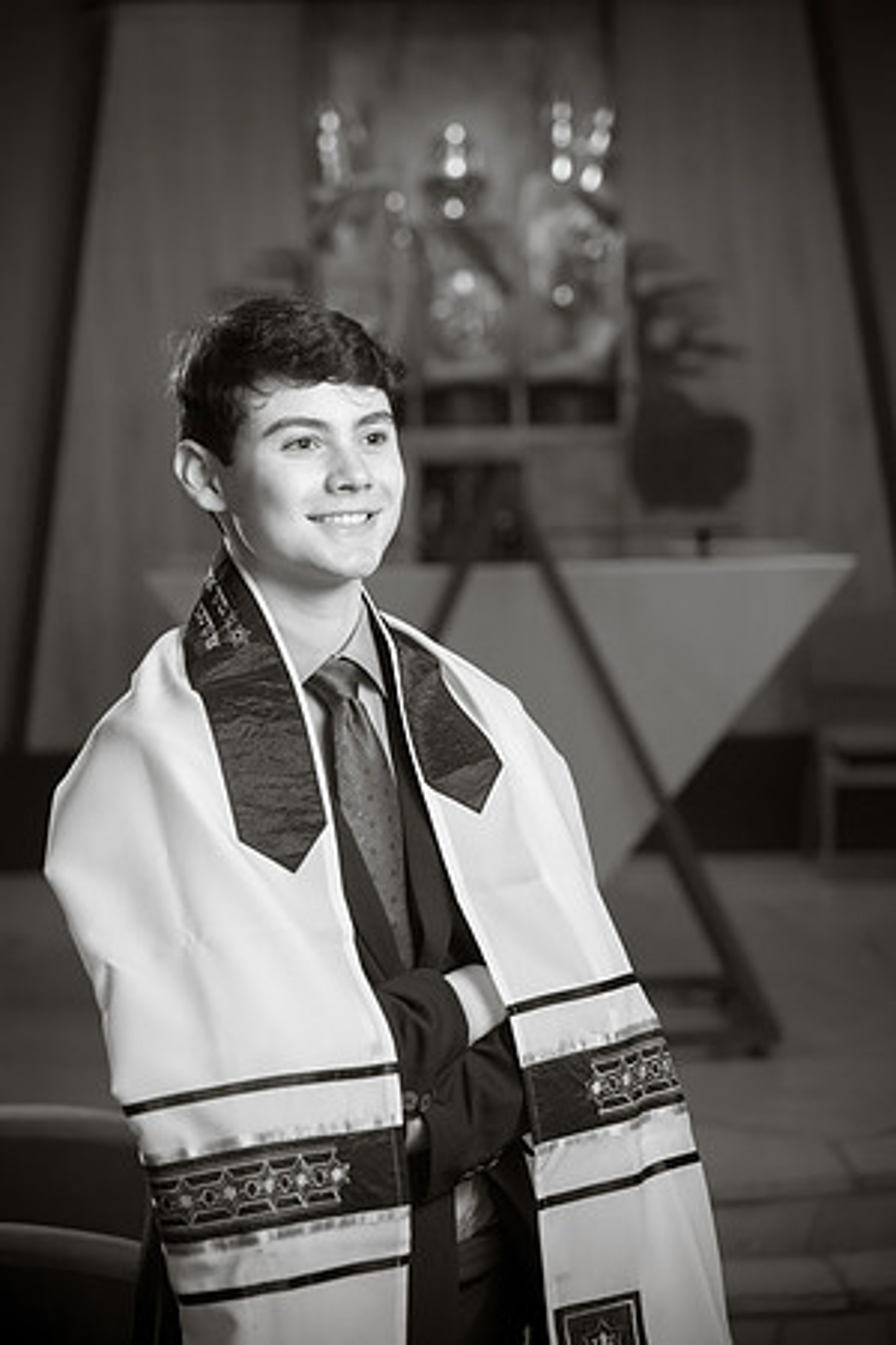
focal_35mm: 105
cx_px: 448
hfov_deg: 13.0
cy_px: 672
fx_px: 3920
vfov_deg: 19.5
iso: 1250
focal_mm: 105
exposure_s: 1/250
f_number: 4
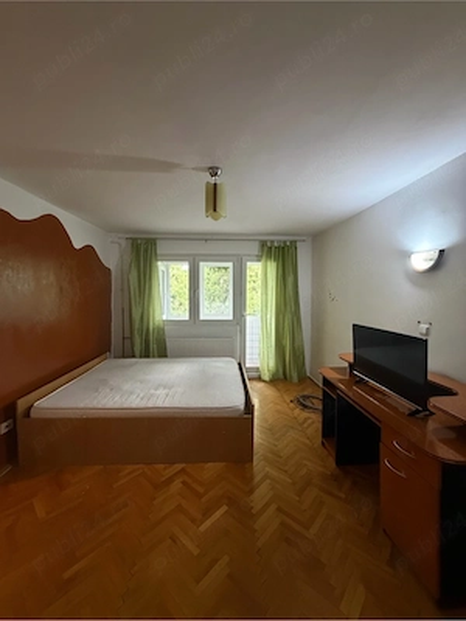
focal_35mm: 14
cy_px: 310
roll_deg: +0.1
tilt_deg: -2.8
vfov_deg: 102.1
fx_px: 251
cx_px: 233
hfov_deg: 85.7
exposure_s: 1/50
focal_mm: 2.22
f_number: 2.2
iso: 640
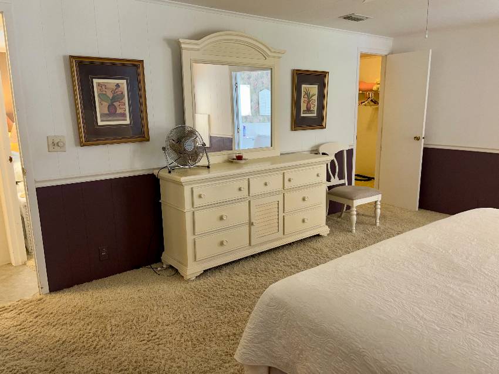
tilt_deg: -12.1
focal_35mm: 26
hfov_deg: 67.3
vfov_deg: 53.0
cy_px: 187
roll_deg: +0.9
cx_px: 250
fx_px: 375
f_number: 1.6
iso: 200
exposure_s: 1/60
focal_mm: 5.1
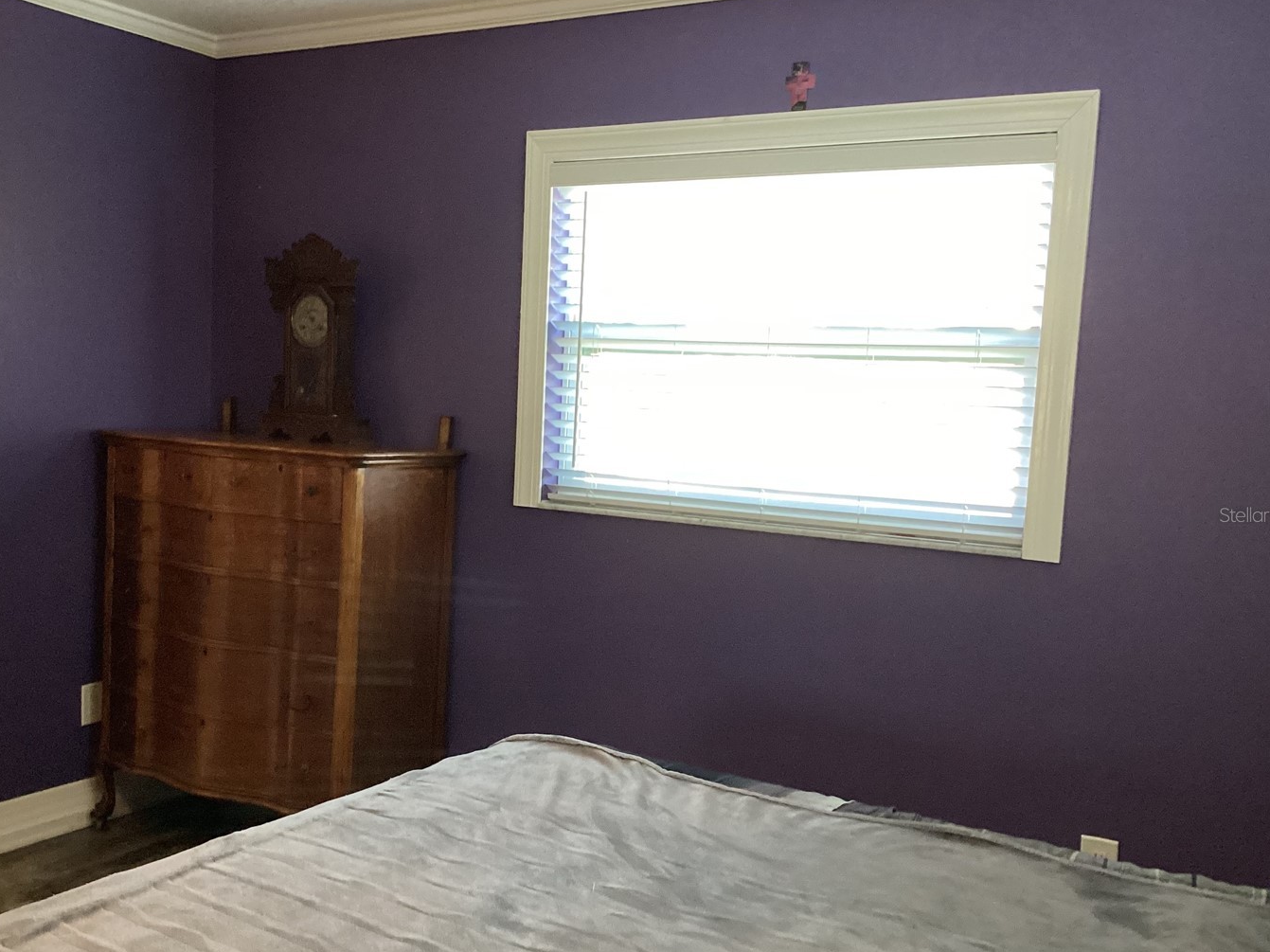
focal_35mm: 37
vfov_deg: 38.6
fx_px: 1357
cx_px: 551
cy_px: 514
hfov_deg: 50.0
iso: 320
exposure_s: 1/60
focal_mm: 3.3
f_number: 2.4
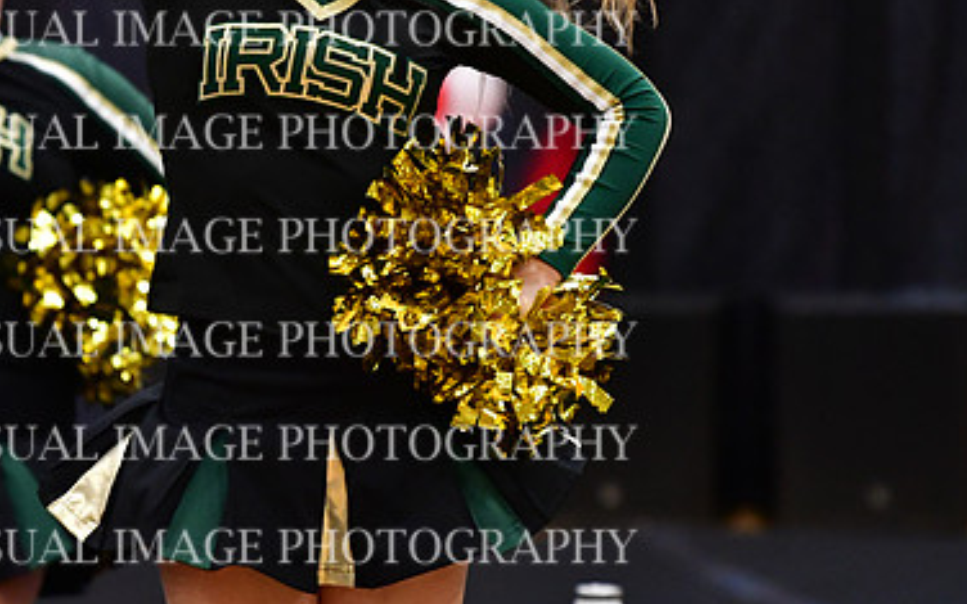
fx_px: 12439
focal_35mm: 472
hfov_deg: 4.5
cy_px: 184
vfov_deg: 2.8
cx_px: 265
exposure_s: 1/500
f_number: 3.5
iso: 4000
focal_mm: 200
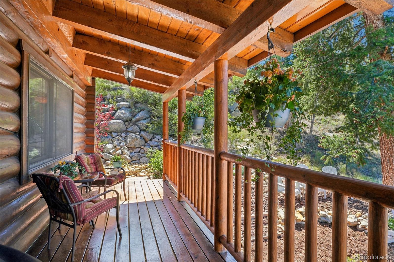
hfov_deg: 90.0
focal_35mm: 18
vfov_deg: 67.4
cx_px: 197
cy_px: 131
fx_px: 197
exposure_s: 1/45
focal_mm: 12
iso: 100
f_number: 8
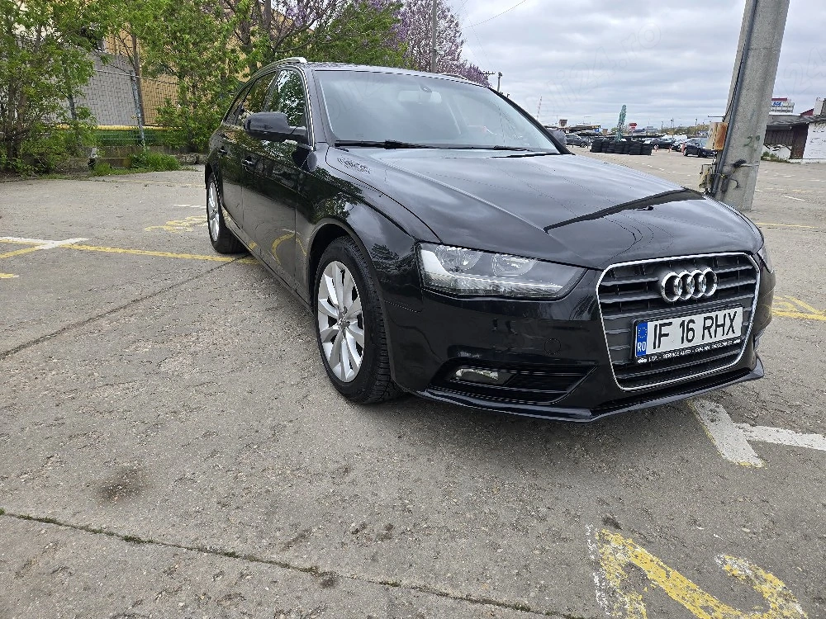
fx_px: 549
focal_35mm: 23
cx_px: 413
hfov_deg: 73.9
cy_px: 310
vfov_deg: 58.9
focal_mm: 5.4
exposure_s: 1/2500
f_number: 1.8
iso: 80
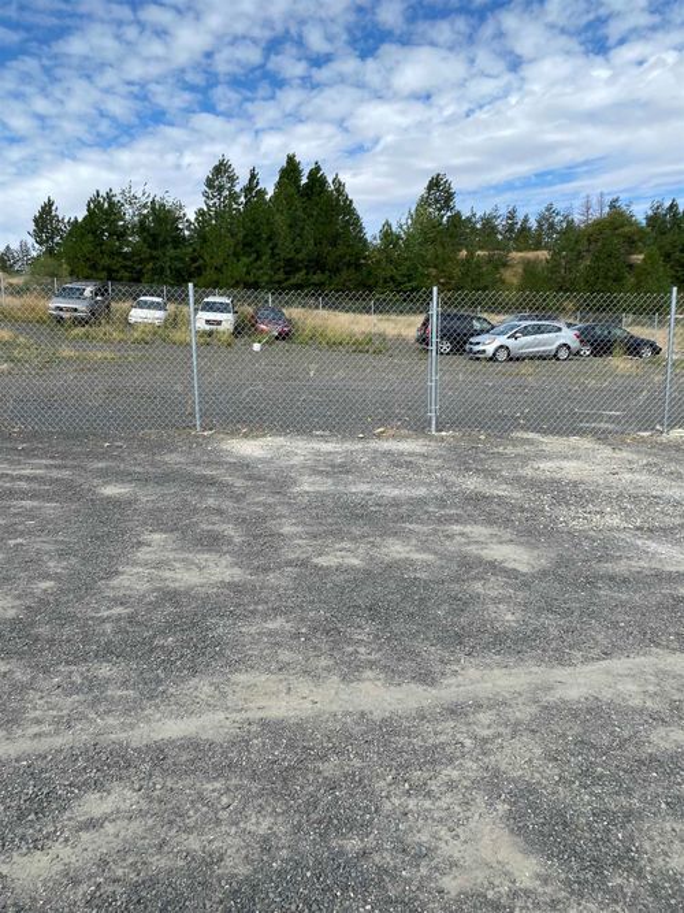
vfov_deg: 67.3
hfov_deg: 53.0
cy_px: 456
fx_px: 685
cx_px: 342
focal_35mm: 26
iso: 32
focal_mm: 4.25
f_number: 1.8
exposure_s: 1/2755
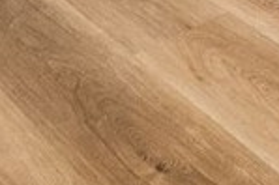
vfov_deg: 9.5
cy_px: -414
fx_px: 797
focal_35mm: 103
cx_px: 416
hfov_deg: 17.8
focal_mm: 10
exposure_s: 1/8
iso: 400
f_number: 8
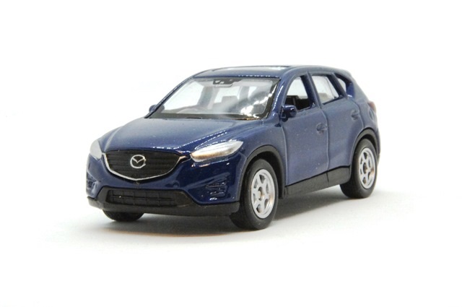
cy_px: 154
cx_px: 231
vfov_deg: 16.5
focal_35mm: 82
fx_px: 1057
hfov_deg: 24.6
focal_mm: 55
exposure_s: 1/13
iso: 1600
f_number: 32
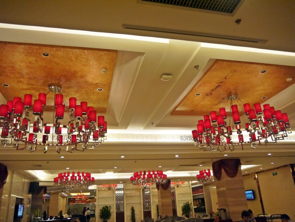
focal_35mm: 28
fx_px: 239
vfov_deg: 49.7
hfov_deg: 63.4
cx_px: 148
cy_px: 111
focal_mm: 14
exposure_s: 1/125
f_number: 3.5
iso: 800
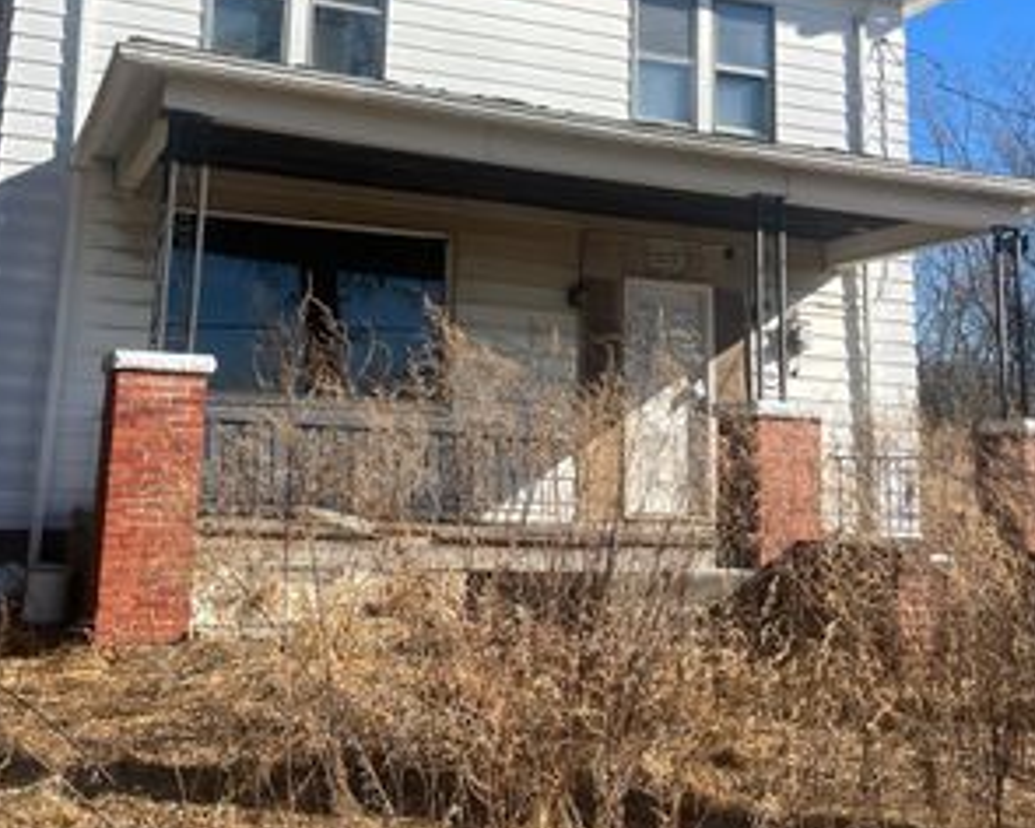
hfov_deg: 42.7
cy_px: 216
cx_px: 428
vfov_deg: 34.2
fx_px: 1317
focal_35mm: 43
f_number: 1.6
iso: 50
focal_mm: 5.1
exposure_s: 1/2463
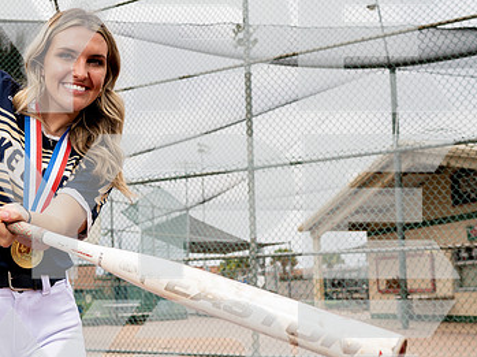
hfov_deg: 33.6
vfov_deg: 26.0
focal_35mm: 56
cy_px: 207
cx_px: 112
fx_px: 771
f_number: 5
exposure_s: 1/250
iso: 100
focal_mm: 35
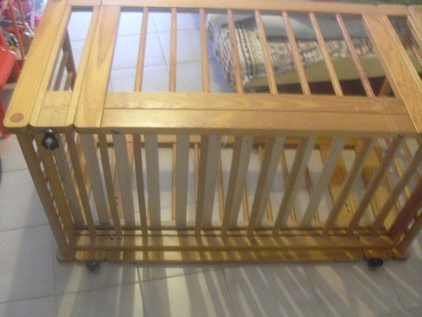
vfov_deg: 38.7
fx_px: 451
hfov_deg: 50.1
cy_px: 158
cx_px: 211
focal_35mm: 37
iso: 200
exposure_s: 1/4
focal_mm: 6.3
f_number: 2.8
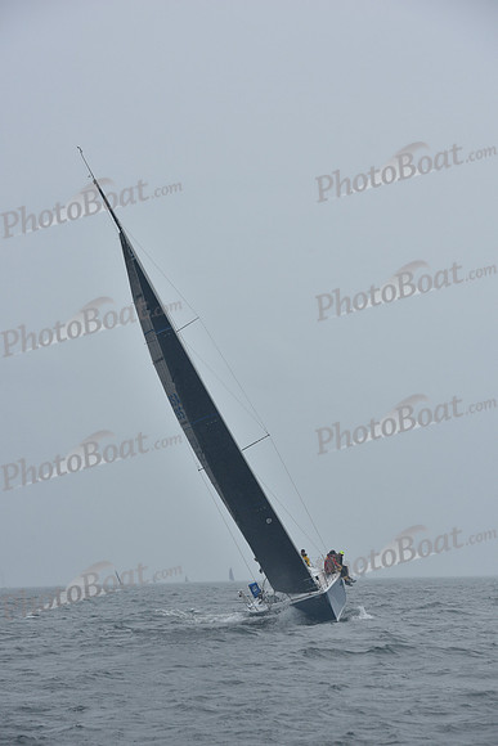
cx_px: 249
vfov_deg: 16.4
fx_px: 2592
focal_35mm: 125
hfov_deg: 11.0
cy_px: 373
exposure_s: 1/1000
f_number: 9
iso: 320
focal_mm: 125
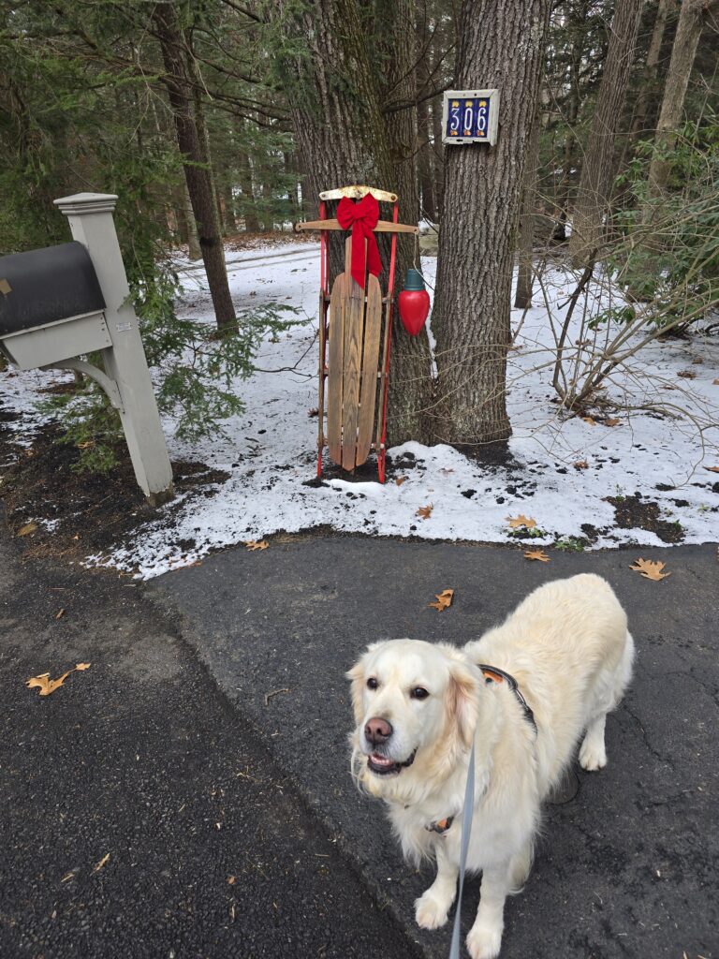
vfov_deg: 73.9
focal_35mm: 23
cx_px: 360
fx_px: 637
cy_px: 480
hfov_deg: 58.9
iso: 32
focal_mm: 6.3
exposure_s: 1/180
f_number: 1.7
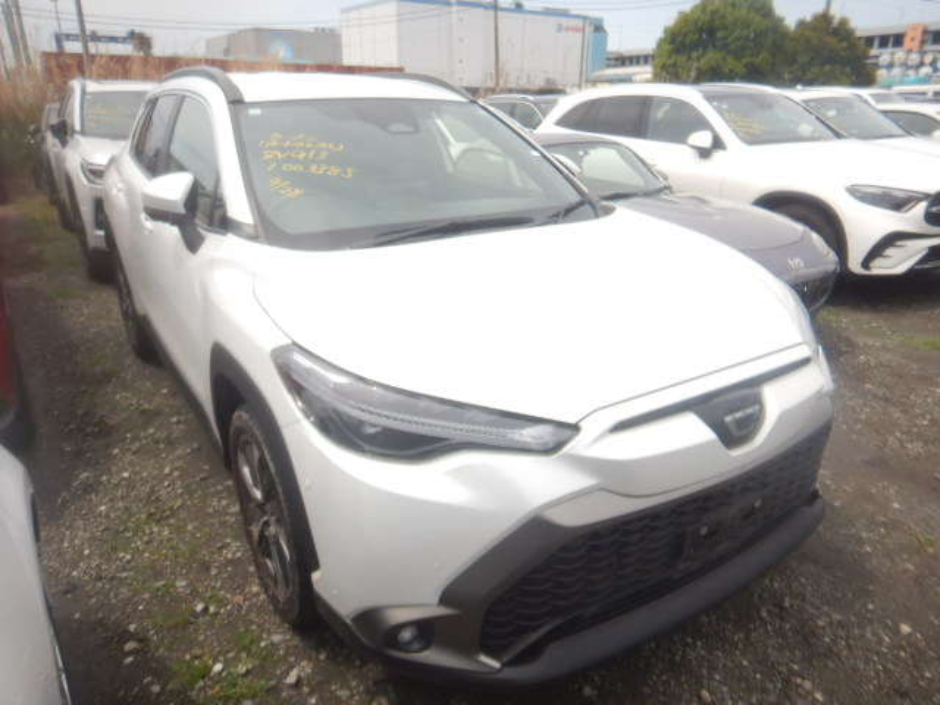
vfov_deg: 56.8
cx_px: 470
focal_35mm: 24
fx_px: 652
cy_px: 352
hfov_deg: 71.6
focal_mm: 4.3
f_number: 2.8
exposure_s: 1/400
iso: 125
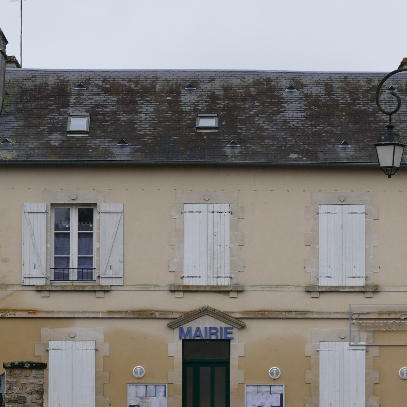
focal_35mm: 154
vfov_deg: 11.3
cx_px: 322
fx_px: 2049
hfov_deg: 11.3
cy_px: 219
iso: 125
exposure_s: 1/320
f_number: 3.7
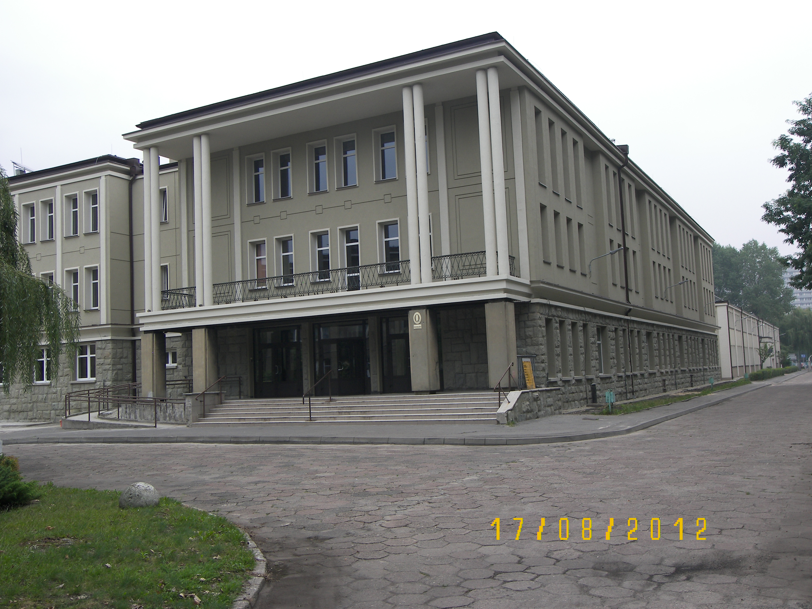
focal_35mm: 35
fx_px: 821
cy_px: 304
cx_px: 406
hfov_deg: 52.6
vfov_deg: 40.7
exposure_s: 1/40
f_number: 3.2
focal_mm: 7.4
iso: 50
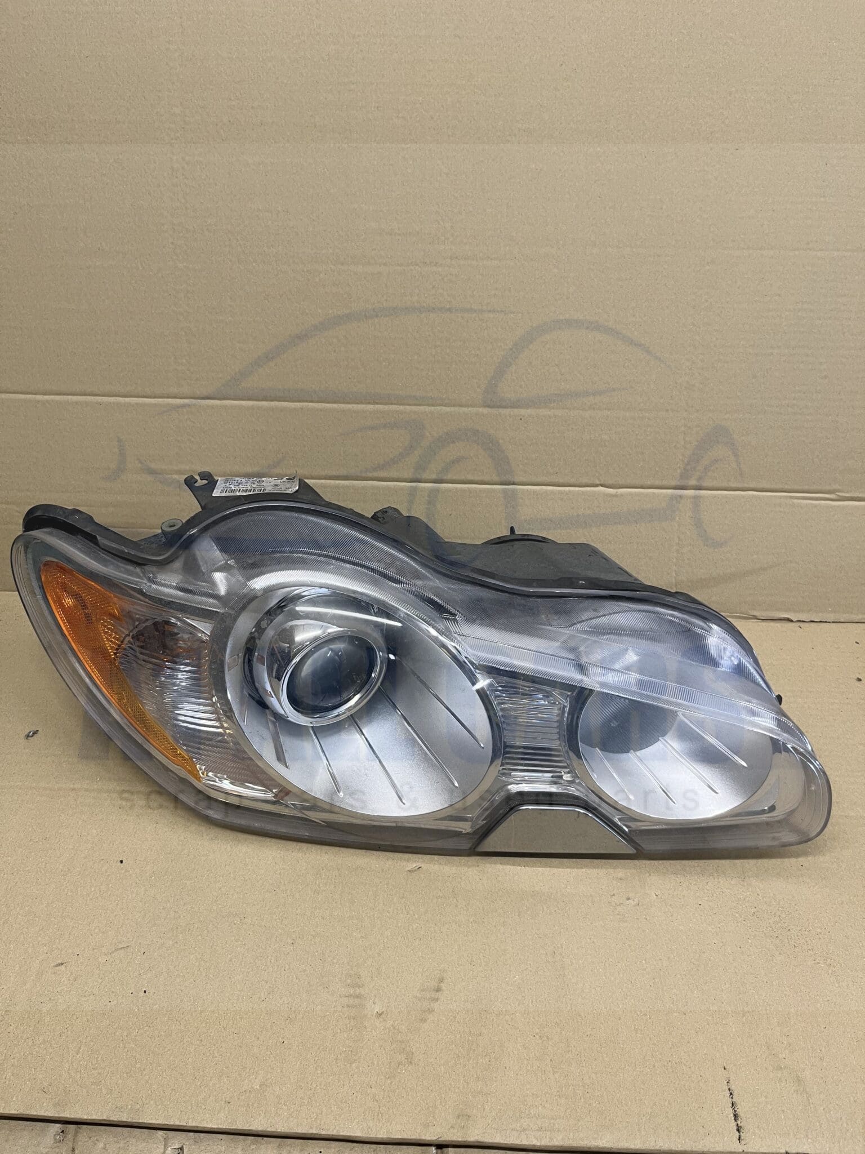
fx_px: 866
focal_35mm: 26
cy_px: 577
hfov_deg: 53.1
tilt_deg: -37.9
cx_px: 432
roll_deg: +0.7
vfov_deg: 67.3
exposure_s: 1/50
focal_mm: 5.1
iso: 80
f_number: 1.6
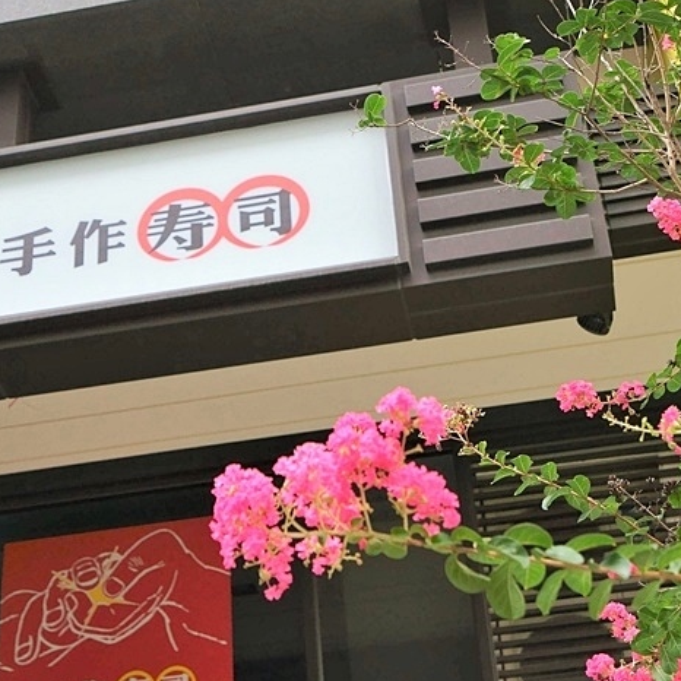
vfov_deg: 33.4
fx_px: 1135
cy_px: 328
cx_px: 153
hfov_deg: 32.6
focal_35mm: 51
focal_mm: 35
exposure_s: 1/1000
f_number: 5
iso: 1000
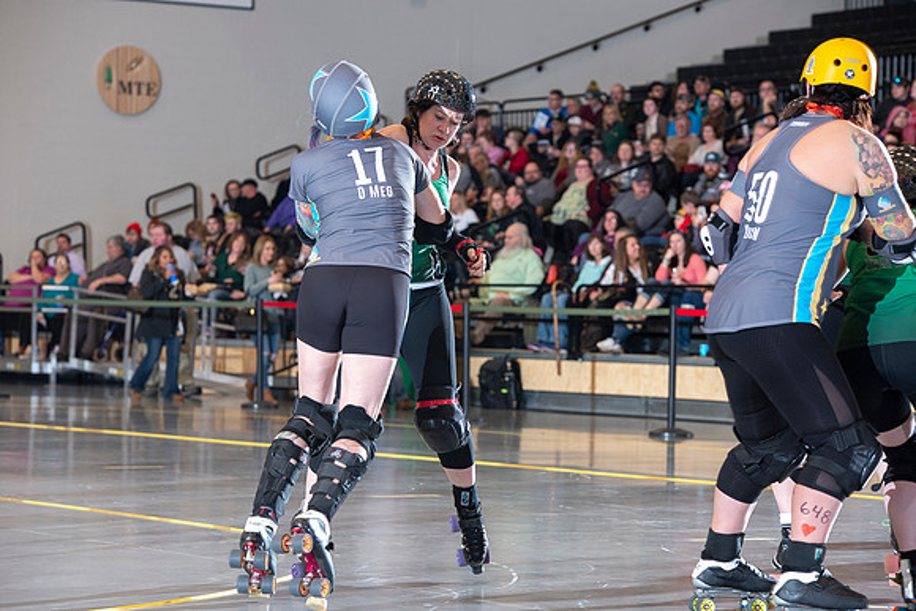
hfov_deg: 16.8
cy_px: 306
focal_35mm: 122
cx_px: 458
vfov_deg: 11.2
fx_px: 3105
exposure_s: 1/160
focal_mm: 122
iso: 640
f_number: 5.6
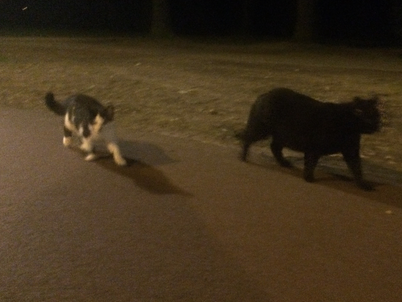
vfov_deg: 38.5
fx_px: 430
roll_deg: -0.9
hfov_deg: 49.6
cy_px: 116
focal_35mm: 37
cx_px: 251
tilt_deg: -14.4
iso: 2000
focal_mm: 4.15
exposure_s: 1/17
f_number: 2.2
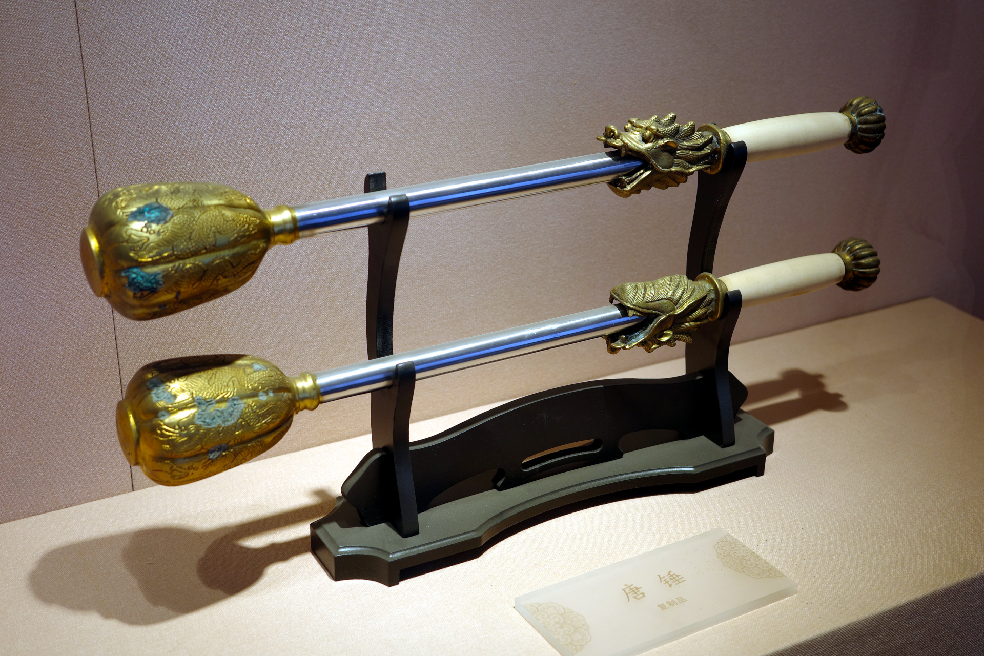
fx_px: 1093
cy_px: 328
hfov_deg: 48.5
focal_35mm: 40
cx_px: 492
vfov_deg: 33.4
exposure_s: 1/40
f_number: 2.8
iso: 100
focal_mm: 26
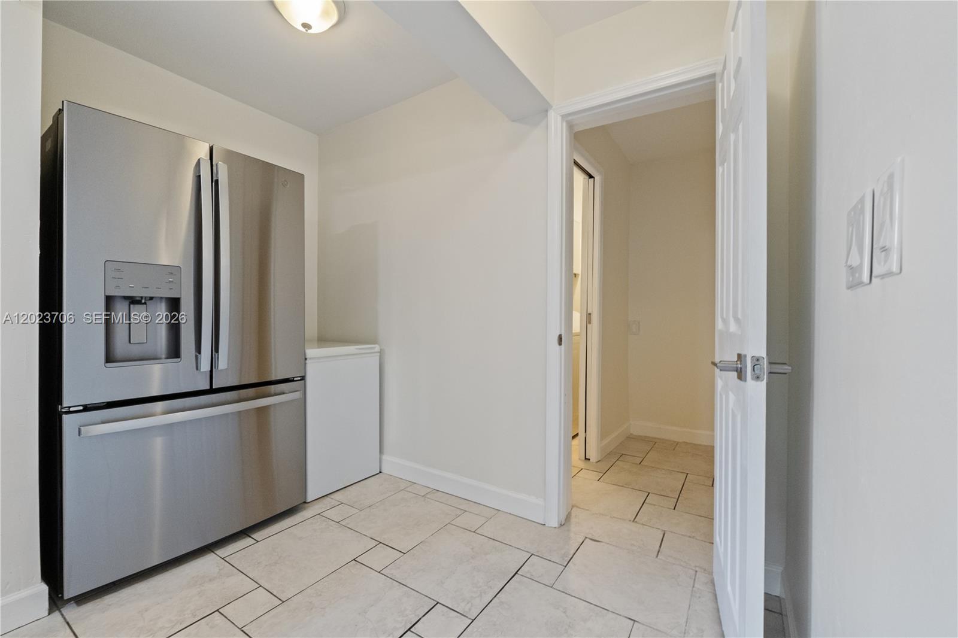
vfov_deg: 77.3
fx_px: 399
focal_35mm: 15
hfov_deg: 100.4
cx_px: 479
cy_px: 319
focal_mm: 10
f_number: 6.3
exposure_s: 1/30
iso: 2000
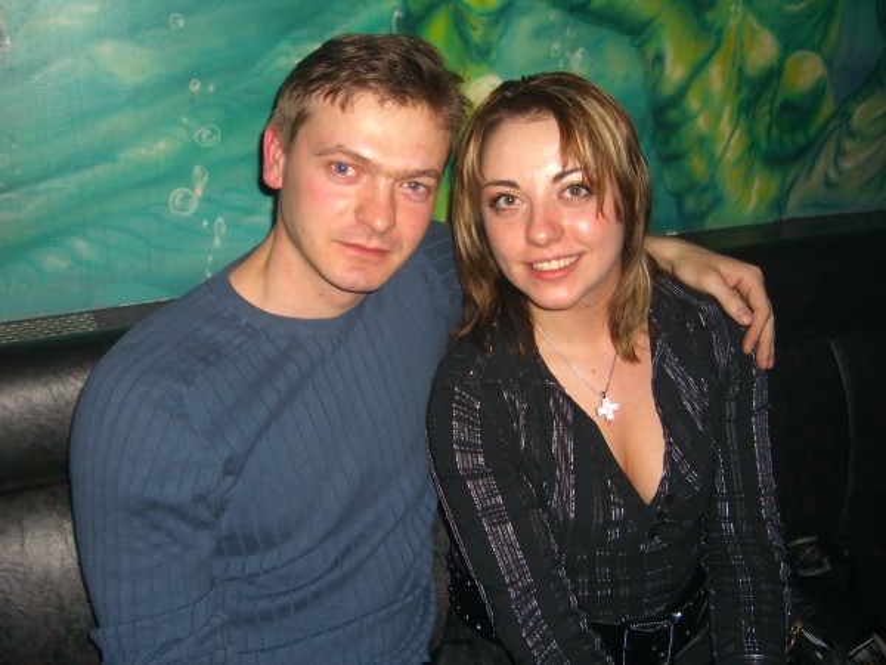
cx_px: 443
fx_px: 973
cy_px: 332
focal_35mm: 38
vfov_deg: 37.7
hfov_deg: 49.0
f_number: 2.8
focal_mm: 7.9
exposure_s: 1/60
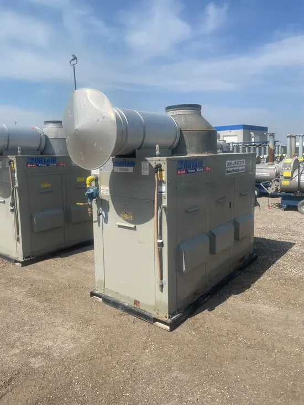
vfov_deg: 67.3
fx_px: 304
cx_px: 152
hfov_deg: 53.1
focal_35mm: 26
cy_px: 202
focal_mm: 4.2
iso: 32
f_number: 1.6
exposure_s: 1/4292
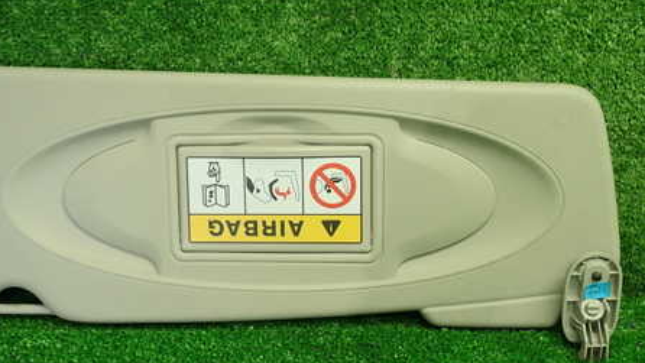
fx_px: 753
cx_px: 305
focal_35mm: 44
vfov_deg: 27.1
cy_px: 205
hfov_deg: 46.4
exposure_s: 1/50
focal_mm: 5.4
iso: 200
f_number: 2.3
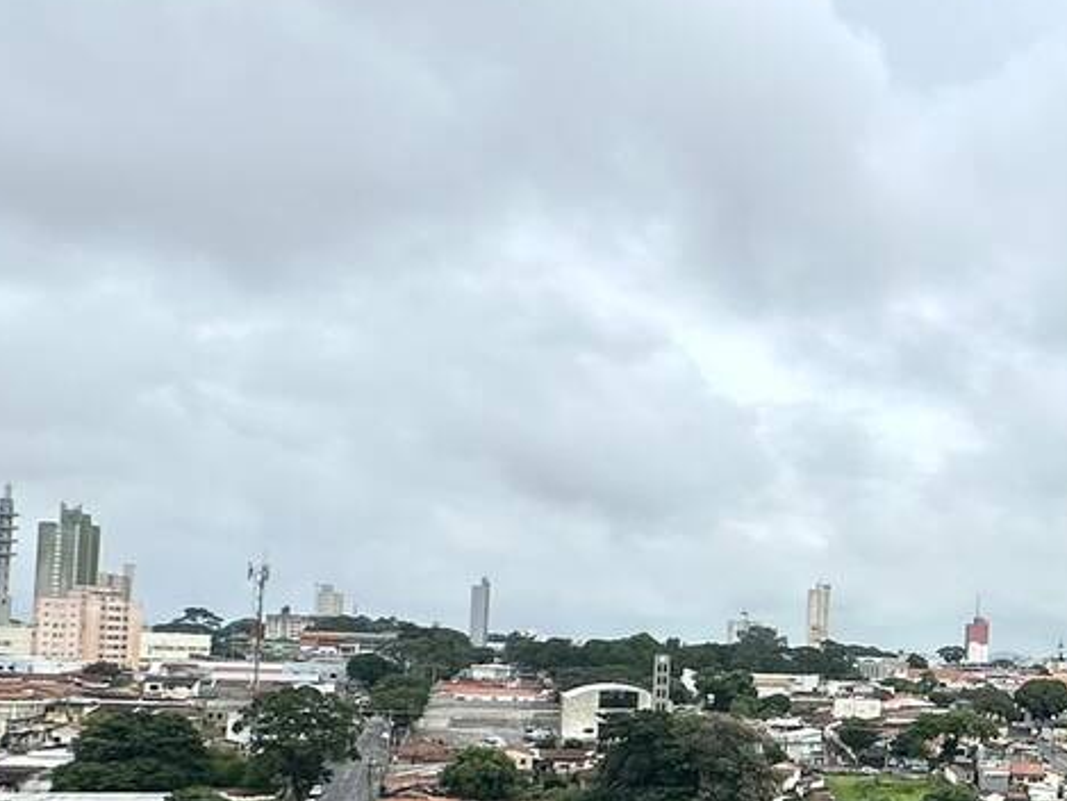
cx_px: 1320
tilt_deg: +0.7
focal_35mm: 43
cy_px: 653
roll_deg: -1.9
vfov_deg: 32.6
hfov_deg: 34.1
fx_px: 1326
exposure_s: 1/924
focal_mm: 2.22
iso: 40
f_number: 2.2
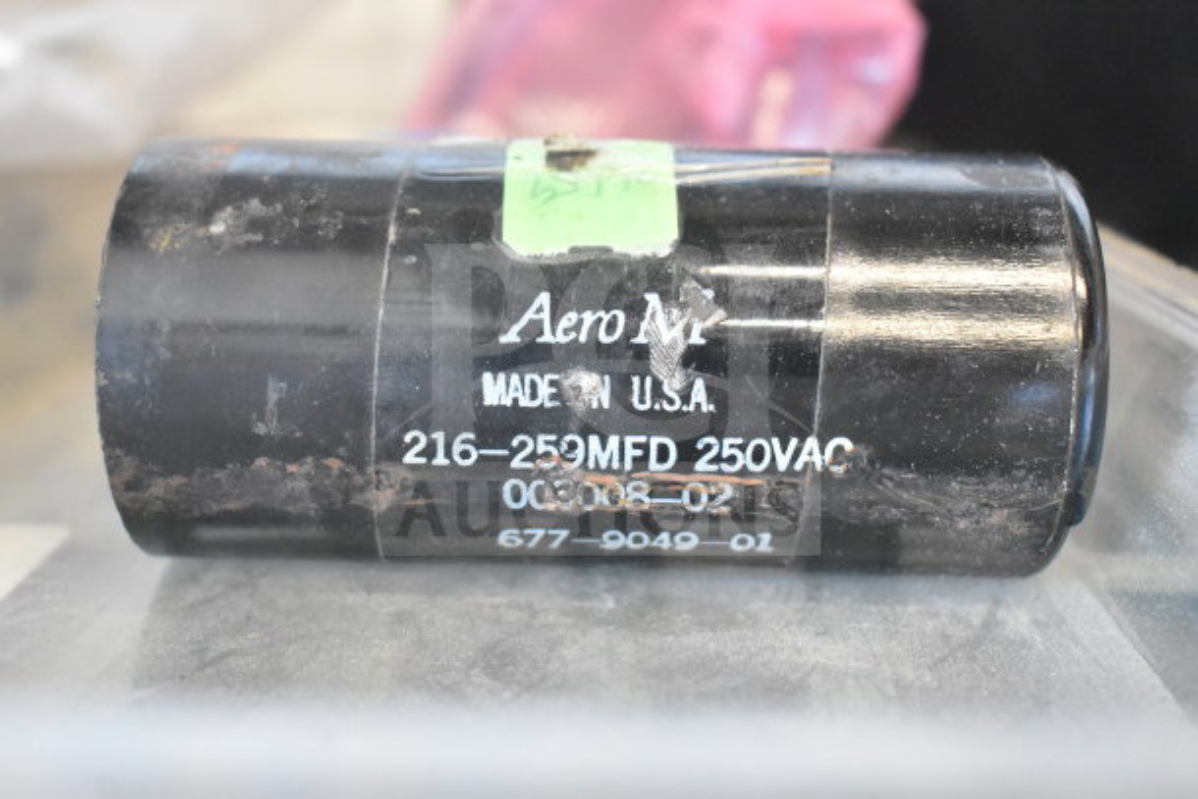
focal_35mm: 48
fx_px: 1598
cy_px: 400
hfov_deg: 41.1
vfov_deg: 28.1
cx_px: 599
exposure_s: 1/125
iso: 6400
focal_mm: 32
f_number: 5.6
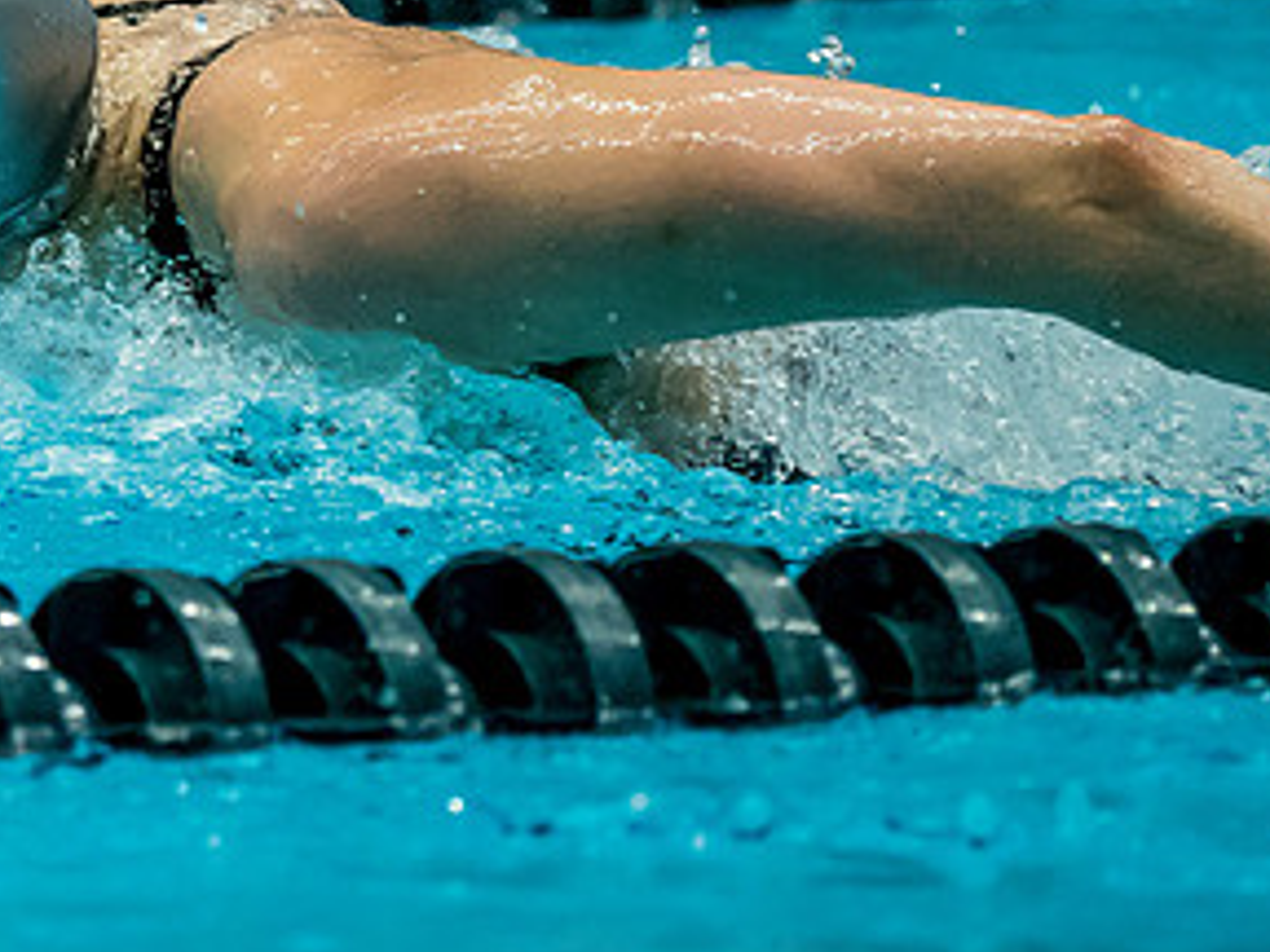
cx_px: 11
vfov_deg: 1.4
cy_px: 140
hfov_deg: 1.8
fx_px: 40064
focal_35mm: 1092
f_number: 2.8
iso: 2500
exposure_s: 1/1000
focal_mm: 200
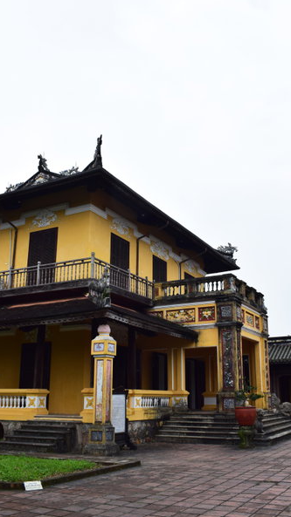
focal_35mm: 35
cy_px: 259
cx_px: 158
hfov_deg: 33.7
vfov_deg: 56.6
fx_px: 481
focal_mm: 22
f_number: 11
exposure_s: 1/500
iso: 360
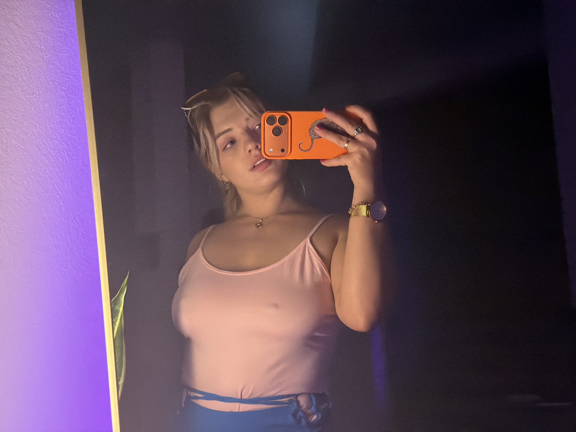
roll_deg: +3.9
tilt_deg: -20.1
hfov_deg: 39.7
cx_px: 288
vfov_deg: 30.3
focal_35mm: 48
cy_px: 216
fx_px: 799
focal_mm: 6.76
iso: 2500
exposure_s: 1/120
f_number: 1.78
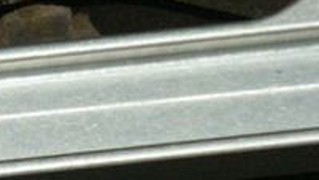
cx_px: -240
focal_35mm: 846
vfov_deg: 1.4
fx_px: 7155
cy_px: 164
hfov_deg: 2.5
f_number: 3.5
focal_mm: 49.26
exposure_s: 1/180
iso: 200
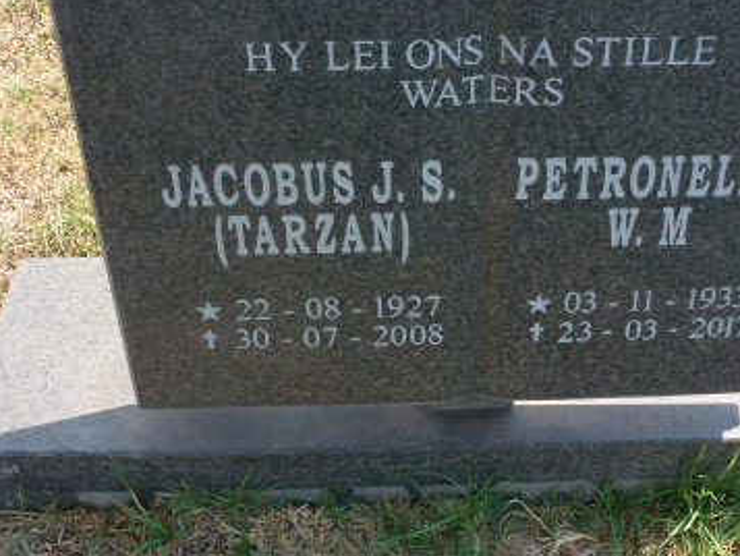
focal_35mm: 43
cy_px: 224
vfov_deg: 33.5
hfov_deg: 43.7
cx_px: 427
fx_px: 920
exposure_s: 1/250
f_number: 4
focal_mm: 4.3
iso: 100
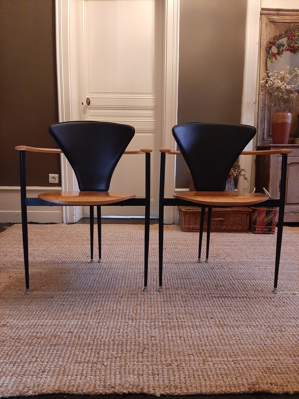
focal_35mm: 26
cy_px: 200
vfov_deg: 67.3
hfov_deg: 53.1
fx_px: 299
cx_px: 150
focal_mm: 3.93
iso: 400
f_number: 1.7
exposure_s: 1/25
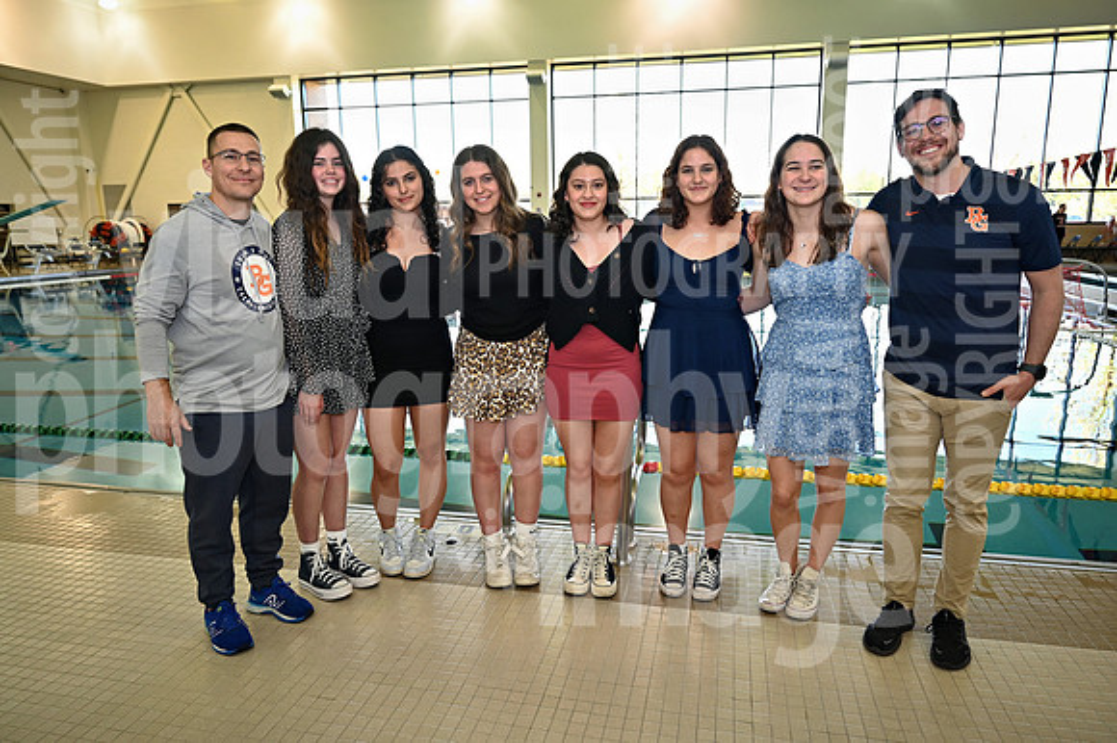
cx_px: 558
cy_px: 372
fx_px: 744
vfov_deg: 53.1
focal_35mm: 24
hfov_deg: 73.8
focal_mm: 24
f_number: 3.5
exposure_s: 1/125
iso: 1000
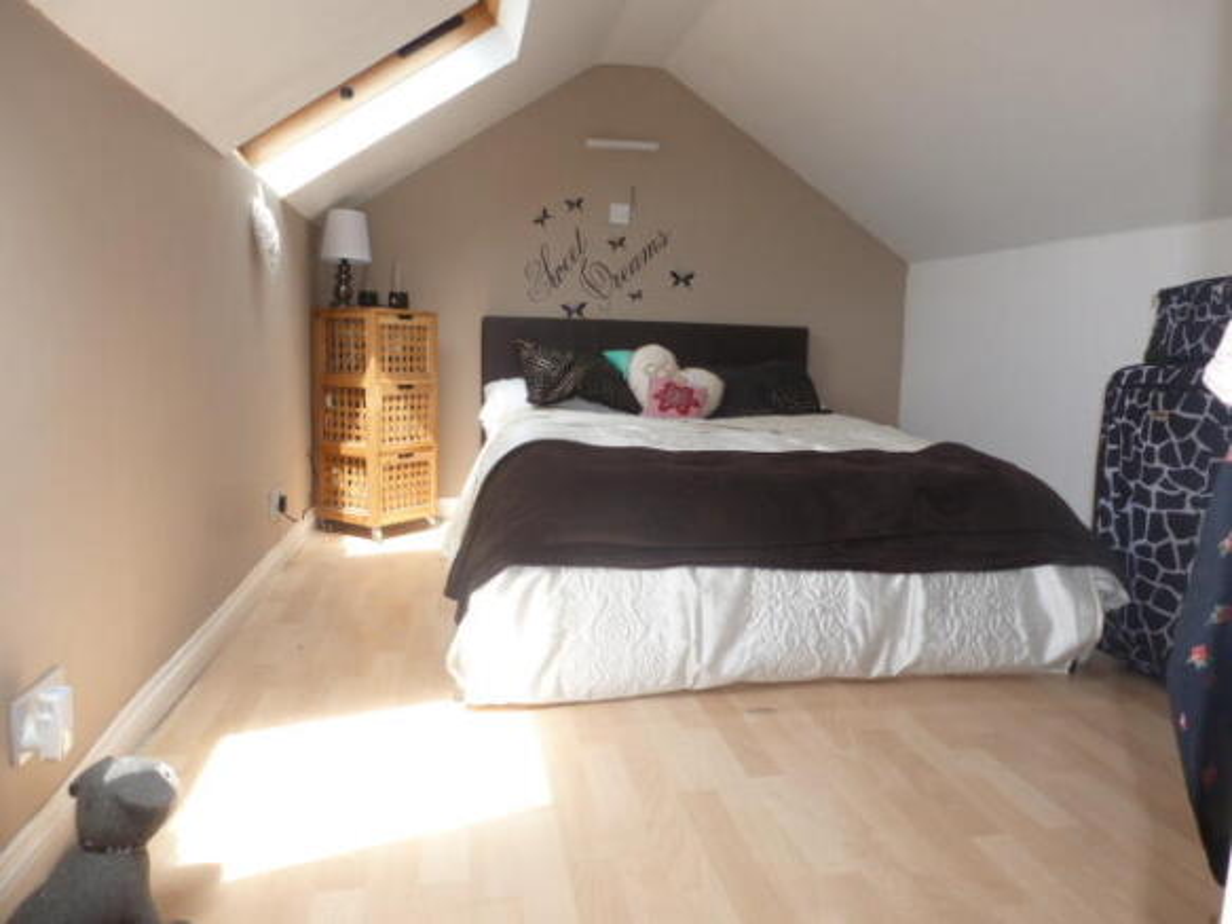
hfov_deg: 71.6
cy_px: 462
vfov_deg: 56.8
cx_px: 616
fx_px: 854
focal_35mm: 24
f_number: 3.5
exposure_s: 1/125
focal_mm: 4.3
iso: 100
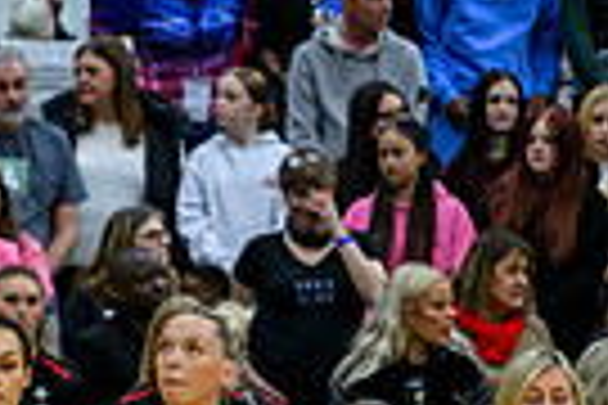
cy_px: 614
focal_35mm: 539
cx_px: -694
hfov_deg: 3.8
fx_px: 9102
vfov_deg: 2.5
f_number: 3.5
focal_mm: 125
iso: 4000
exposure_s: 1/1000
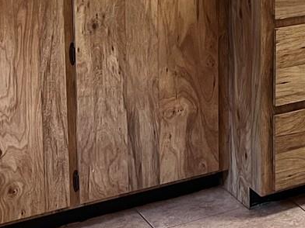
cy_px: -82
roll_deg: -2.0
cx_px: 479
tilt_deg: -8.6
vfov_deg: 13.4
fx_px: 934
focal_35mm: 106
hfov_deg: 16.6
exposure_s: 1/60
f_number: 1.5
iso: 125
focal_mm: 5.7
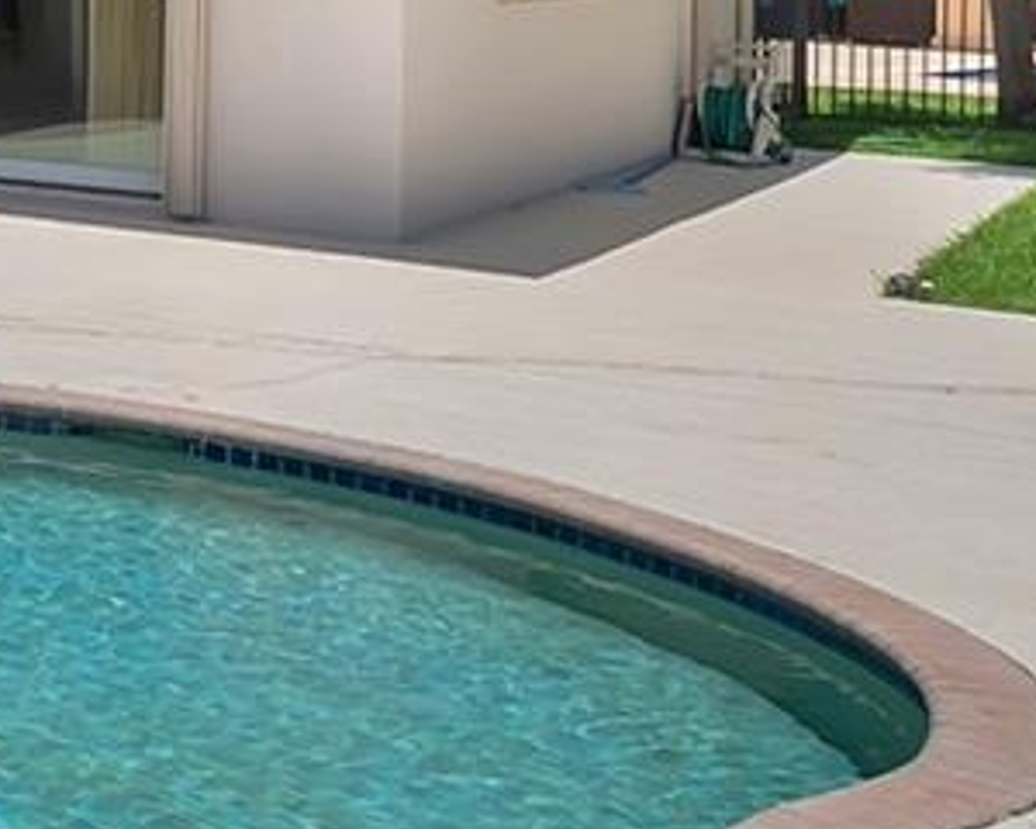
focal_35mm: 75
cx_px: -1319
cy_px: -238
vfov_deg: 19.0
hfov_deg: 15.8
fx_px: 2300
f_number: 8
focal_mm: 10
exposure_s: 1/500
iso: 100
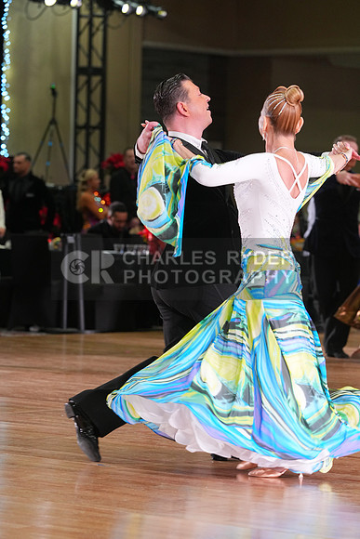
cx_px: 180
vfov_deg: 12.8
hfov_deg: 8.5
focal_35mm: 161
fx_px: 2413
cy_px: 270
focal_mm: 161
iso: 2500
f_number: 5
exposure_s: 1/200
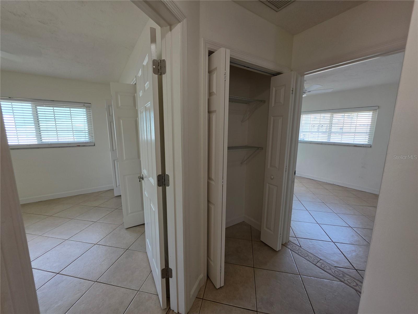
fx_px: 157
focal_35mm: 13
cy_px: 157
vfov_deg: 89.9
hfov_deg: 106.2
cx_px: 209
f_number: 1.9
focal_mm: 2.2
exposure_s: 1/120
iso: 40
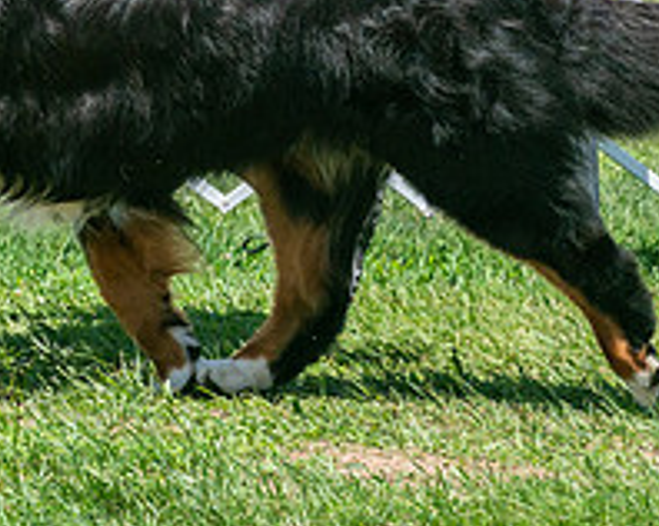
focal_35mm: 597
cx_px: 34
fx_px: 11632
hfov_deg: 3.2
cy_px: -267
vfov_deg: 2.6
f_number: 7.1
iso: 400
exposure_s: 1/2000
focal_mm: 164
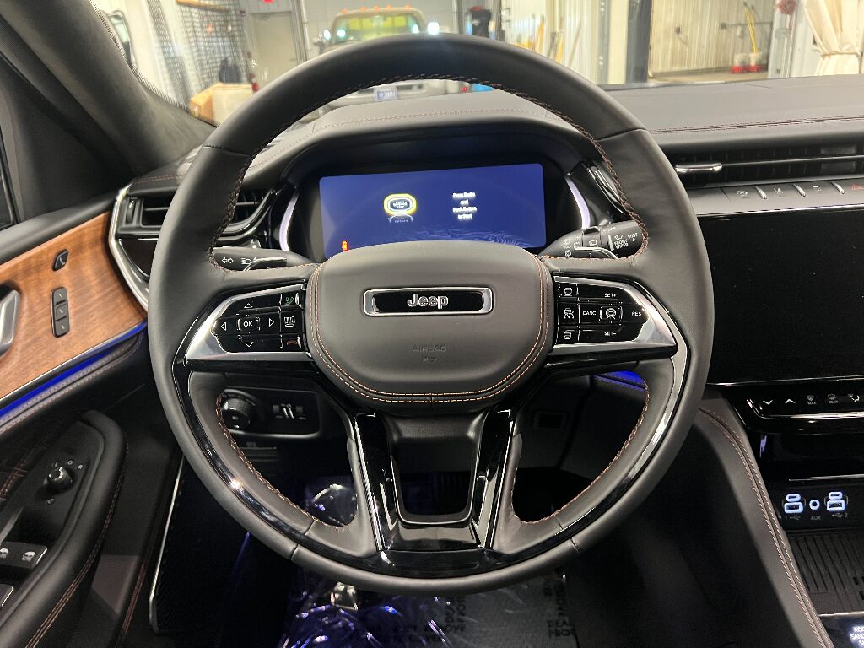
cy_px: 324
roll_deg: +4.1
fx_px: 649
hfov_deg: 67.3
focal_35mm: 26
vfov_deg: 53.1
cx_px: 432
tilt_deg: -22.6
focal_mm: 5.7
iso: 500
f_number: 1.5
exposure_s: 1/31
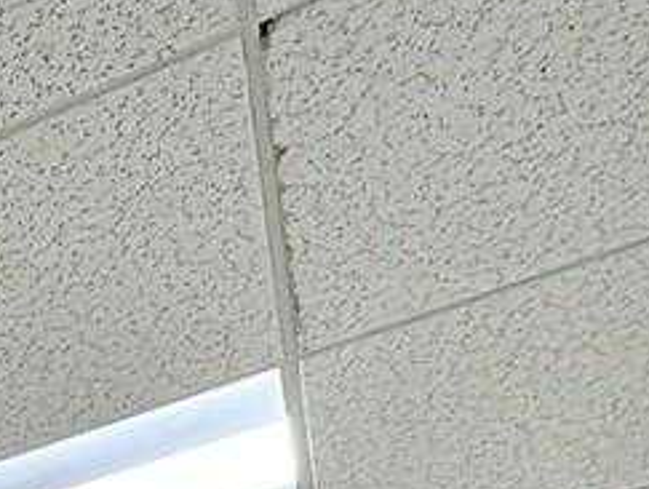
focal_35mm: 92
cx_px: -742
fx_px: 1727
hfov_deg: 15.6
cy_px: 1528
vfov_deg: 10.5
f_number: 2.2
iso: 64
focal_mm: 2.22
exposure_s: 1/156
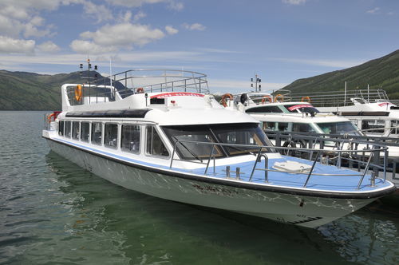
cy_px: 132
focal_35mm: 27
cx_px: 200
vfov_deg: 47.8
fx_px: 299
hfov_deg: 67.4
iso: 200
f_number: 11
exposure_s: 1/500
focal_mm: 18
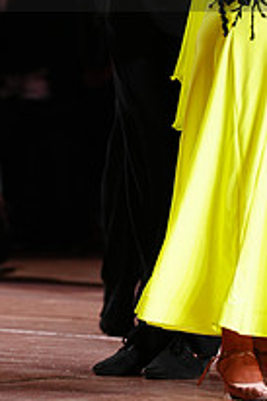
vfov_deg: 3.7
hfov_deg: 2.4
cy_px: -53
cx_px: 106
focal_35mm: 564
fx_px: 6285
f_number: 2.8
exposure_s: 1/400
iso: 1600
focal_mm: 200
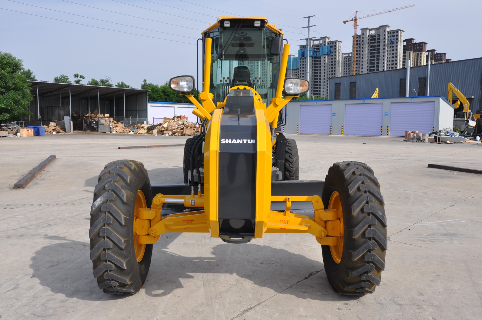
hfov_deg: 62.0
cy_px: 160
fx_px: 401
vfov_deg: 43.5
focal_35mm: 30
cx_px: 241
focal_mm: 20
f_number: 9
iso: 200
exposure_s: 1/320
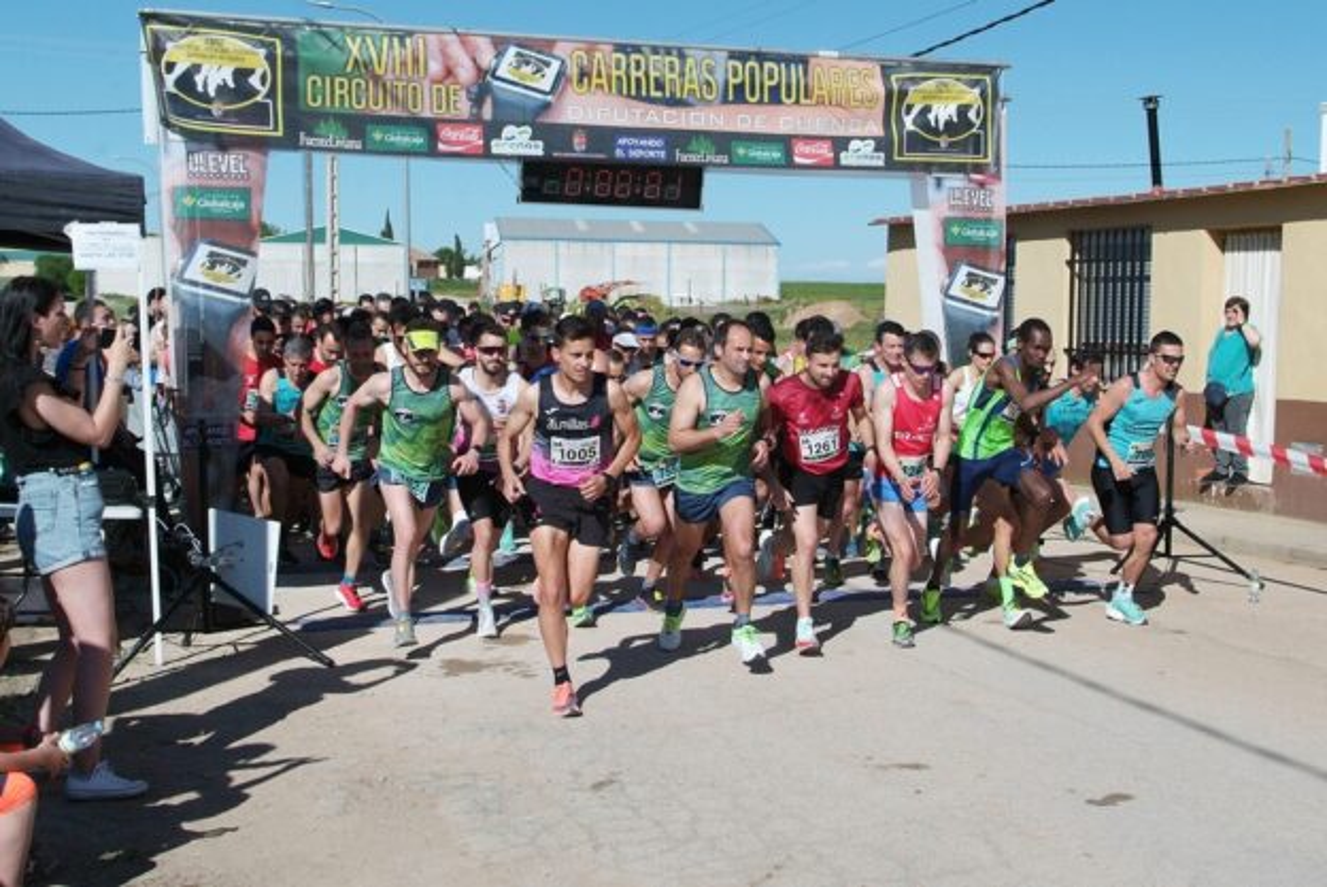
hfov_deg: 54.4
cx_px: 664
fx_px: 1291
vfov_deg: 37.9
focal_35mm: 35
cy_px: 444
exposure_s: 1/2000
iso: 400
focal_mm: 23
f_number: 6.7
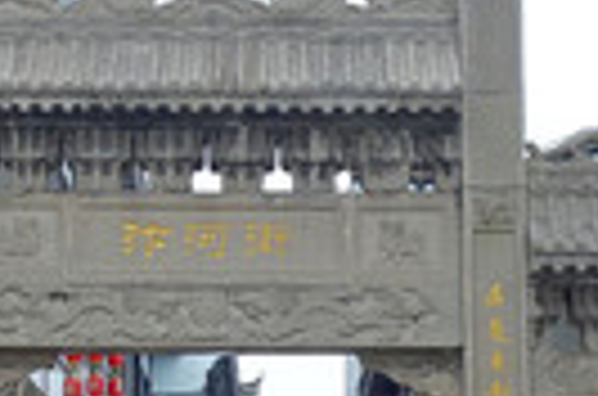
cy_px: 360
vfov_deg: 11.9
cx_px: 265
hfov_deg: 18.0
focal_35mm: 114
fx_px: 1889
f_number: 2.8
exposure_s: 1/100
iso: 125
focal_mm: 10.4
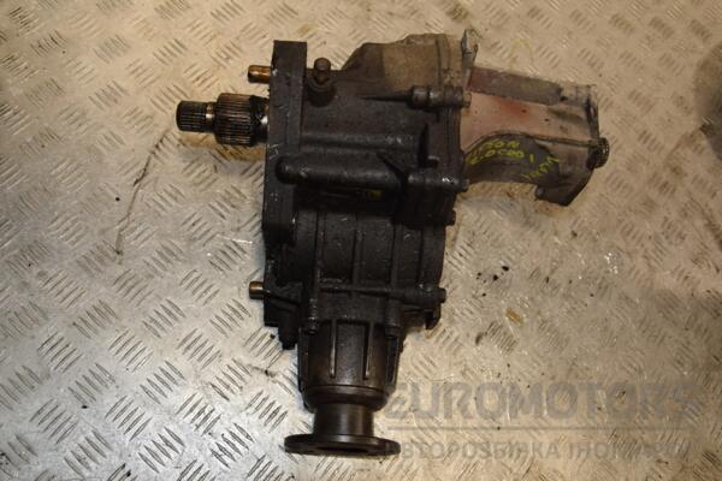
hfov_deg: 57.2
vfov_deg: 40.0
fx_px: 662
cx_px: 361
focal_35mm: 33
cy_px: 240
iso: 800
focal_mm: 22
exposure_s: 1/200
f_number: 5
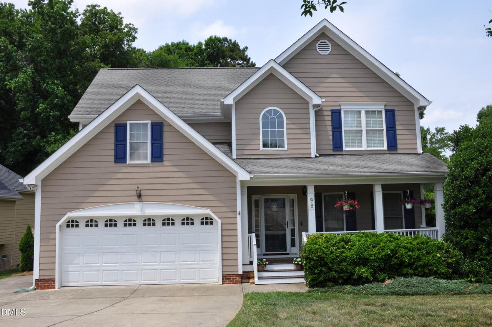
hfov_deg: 62.0
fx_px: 409
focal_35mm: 30
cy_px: 164
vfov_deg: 43.5
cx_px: 246
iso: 200
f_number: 9
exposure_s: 1/320
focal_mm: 20
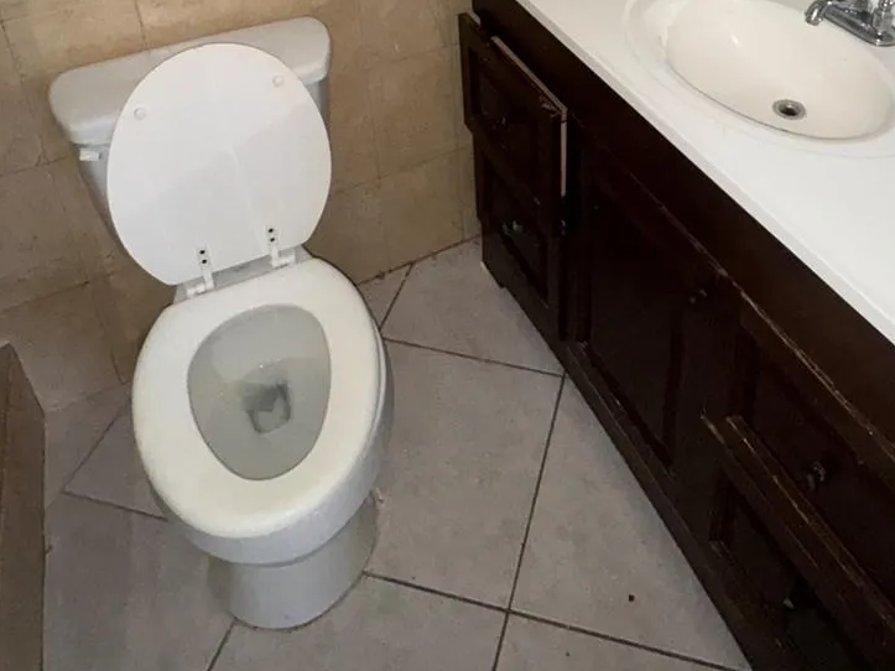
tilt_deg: -24.4
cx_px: 560
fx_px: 801
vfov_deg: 37.9
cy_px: -67
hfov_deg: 57.6
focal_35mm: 31
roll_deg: -0.3
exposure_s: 1/53
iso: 160
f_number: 2.2
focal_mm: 2.22
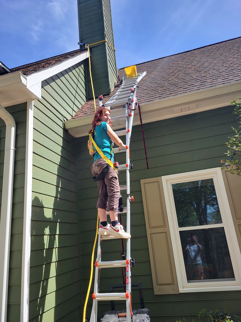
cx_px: 120
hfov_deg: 53.1
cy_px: 161
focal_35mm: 26
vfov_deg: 67.3
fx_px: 241
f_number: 1.8
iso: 40
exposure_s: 1/1279
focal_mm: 5.4
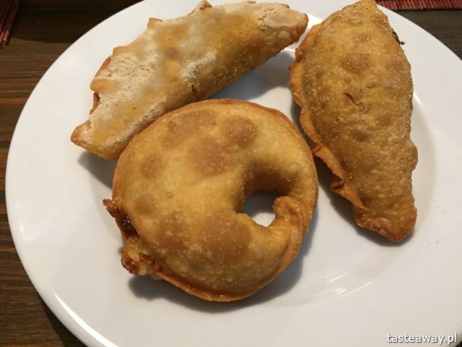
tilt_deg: -57.7
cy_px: 174
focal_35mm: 29
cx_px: 231
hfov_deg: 61.7
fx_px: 387
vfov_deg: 48.2
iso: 250
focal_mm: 4.15
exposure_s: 1/33
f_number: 2.2
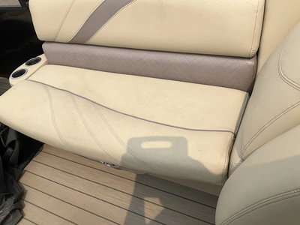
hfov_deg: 61.7
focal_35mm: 29
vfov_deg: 48.2
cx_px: 150
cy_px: 112
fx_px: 251
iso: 25
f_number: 1.8
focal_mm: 3
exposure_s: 1/2801
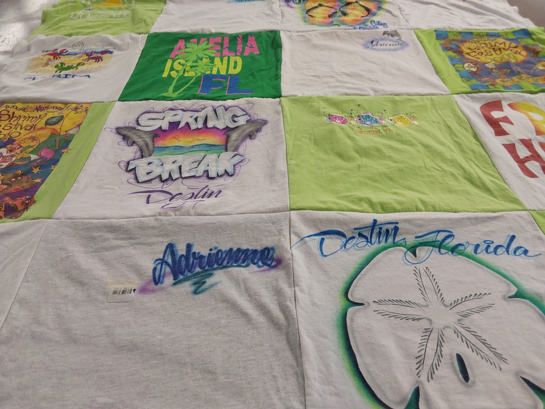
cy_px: 204
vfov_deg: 49.7
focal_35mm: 28
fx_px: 441
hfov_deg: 63.4
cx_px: 272
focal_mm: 2.91
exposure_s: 1/60
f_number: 1.9
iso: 64
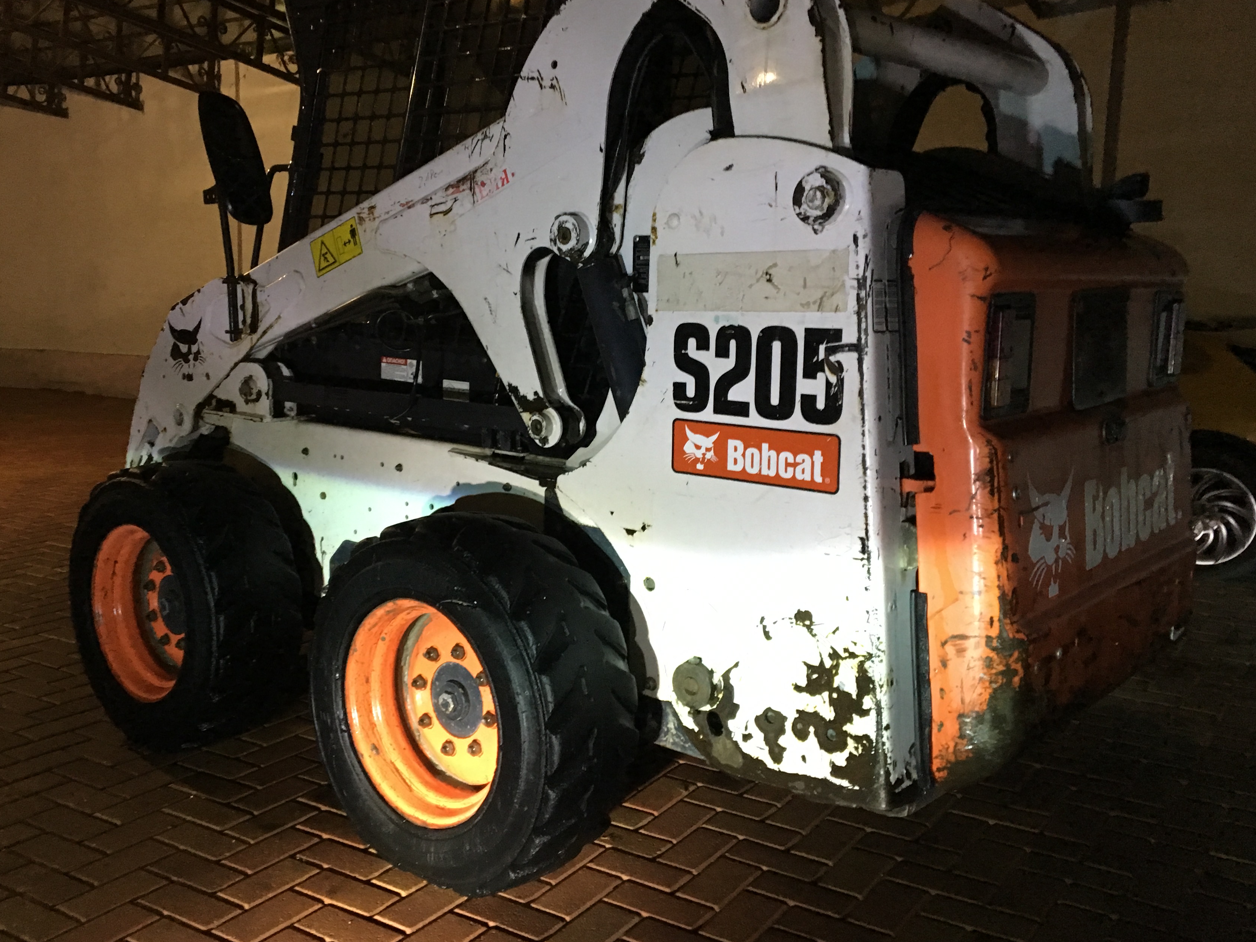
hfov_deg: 52.4
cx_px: 528
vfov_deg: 40.7
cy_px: 443
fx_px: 1270
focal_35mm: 35
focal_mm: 4.15
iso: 200
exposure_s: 1/17
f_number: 2.2
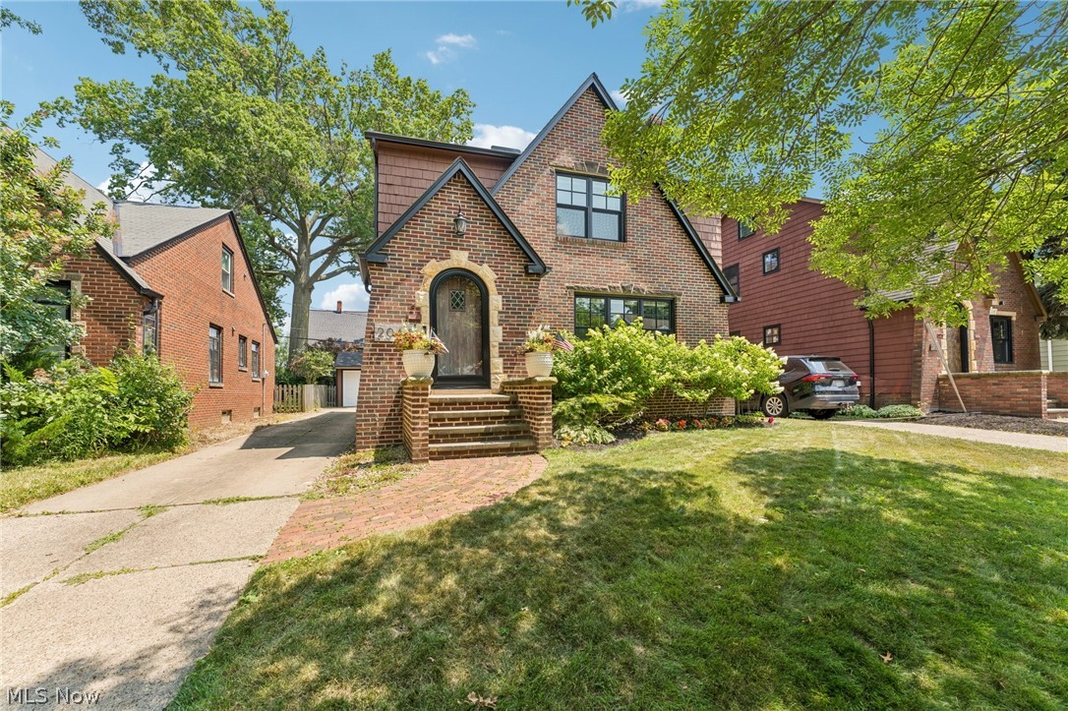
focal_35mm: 14
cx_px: 534
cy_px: 356
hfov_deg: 104.3
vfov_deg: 81.2
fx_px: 415
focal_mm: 14
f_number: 8
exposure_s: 1/200
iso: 200
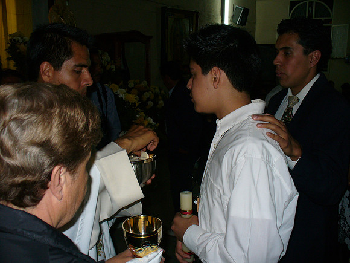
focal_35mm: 37
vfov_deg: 38.7
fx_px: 374
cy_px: 132
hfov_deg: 50.1
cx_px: 175
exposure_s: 1/30
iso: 100
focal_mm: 6.1
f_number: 2.8
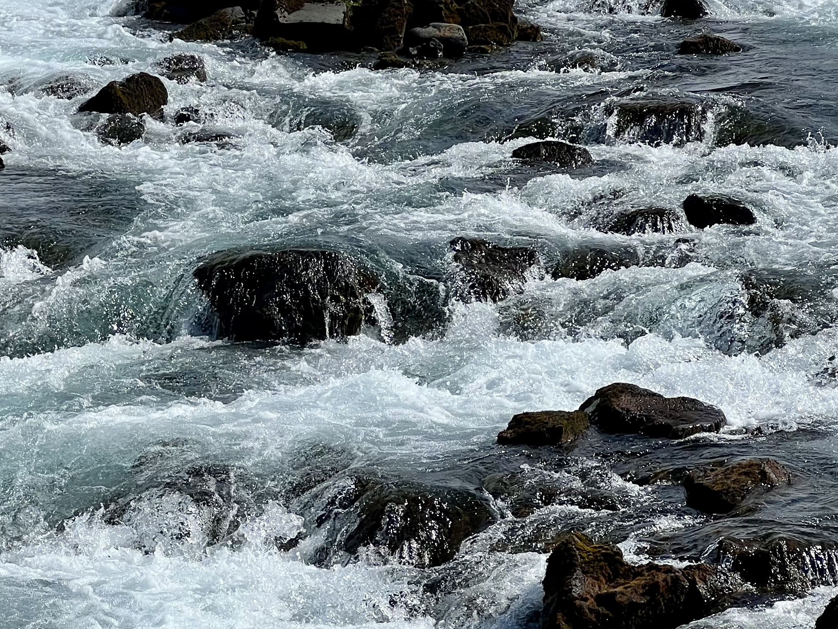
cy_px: 325
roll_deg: +2.1
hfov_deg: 13.0
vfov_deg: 9.8
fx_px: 3655
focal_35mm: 151
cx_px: 171
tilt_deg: -10.0
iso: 32
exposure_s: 1/1167
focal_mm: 9
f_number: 2.8
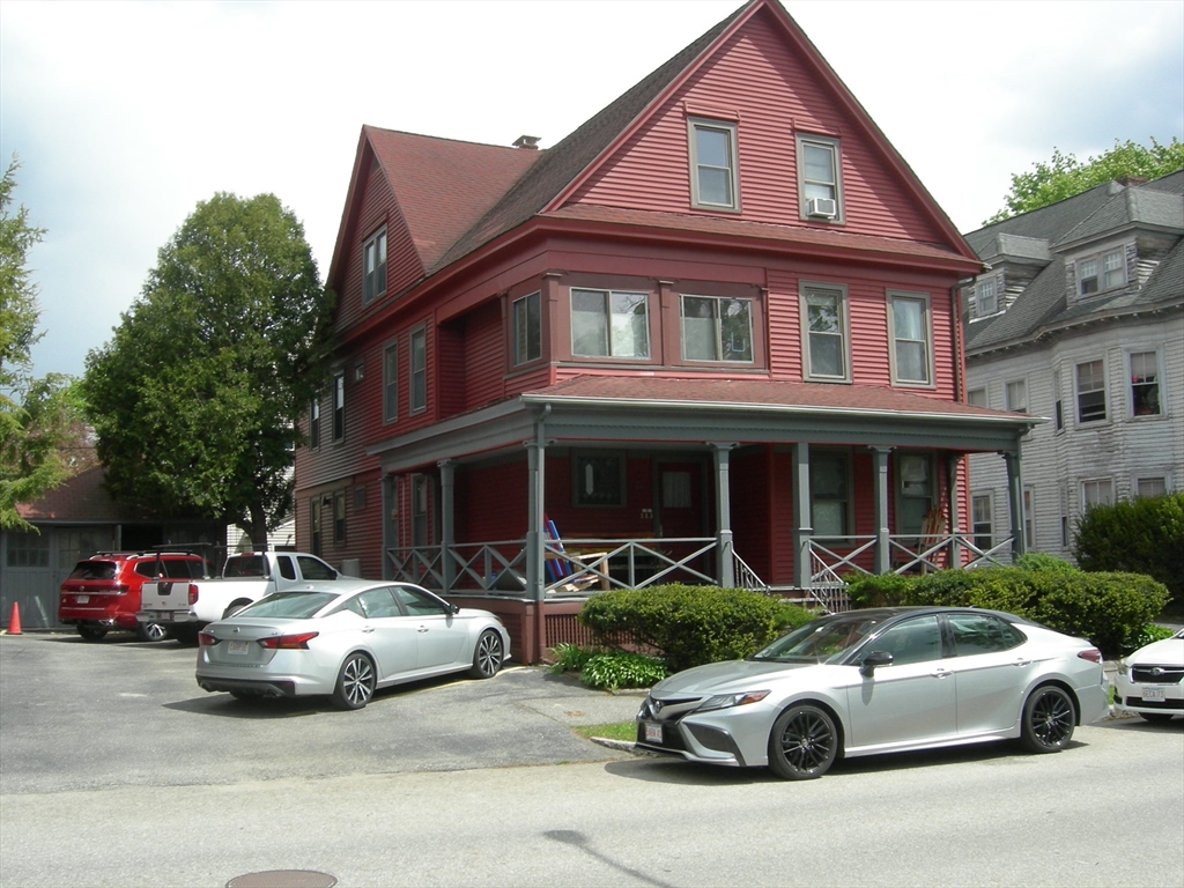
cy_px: 444
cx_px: 592
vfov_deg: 39.7
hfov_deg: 51.4
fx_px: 1231
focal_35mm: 36
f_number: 5.4
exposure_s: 1/234
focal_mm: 7.5
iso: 64
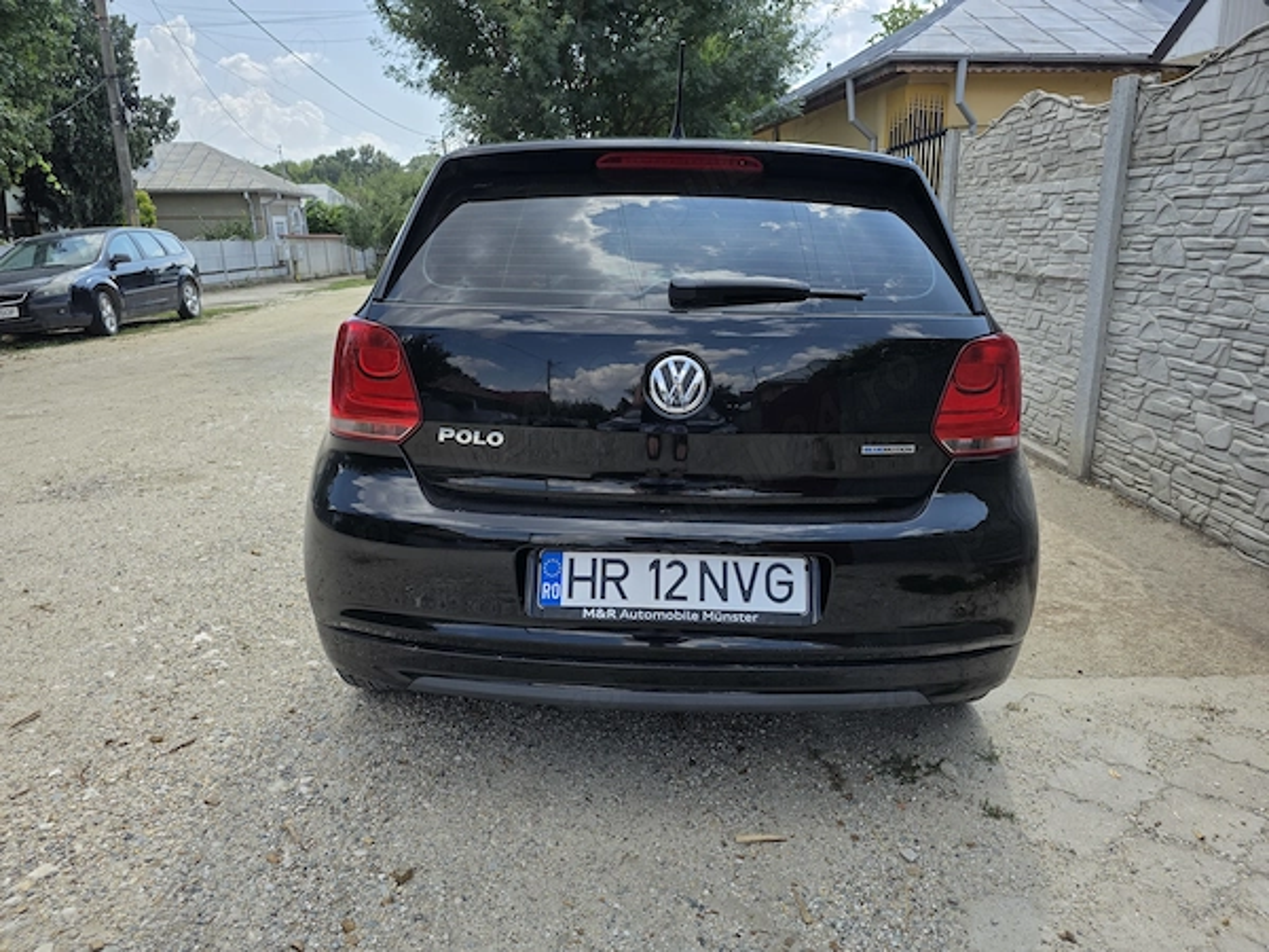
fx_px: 843
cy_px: 476
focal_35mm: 23
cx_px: 634
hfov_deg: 73.9
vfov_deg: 58.9
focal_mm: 6.3
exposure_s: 1/3483
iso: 80
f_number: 1.7
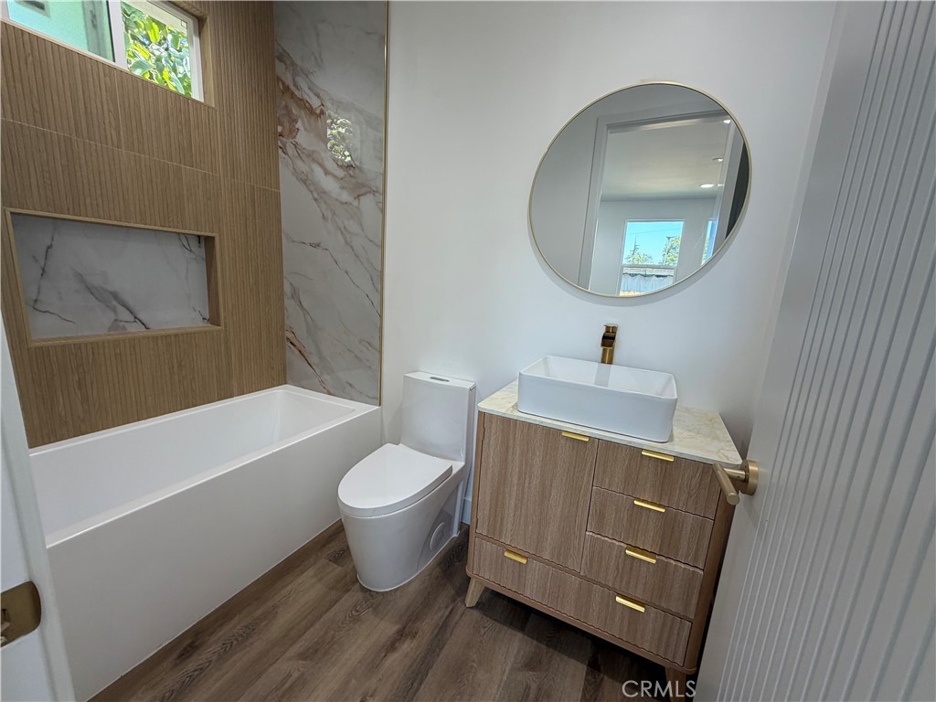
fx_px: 379
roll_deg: -2.7
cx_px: 468
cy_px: 351
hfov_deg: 102.1
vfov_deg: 85.7
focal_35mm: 14
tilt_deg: -11.6
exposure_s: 1/121
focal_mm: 2.22
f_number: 2.2
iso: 125
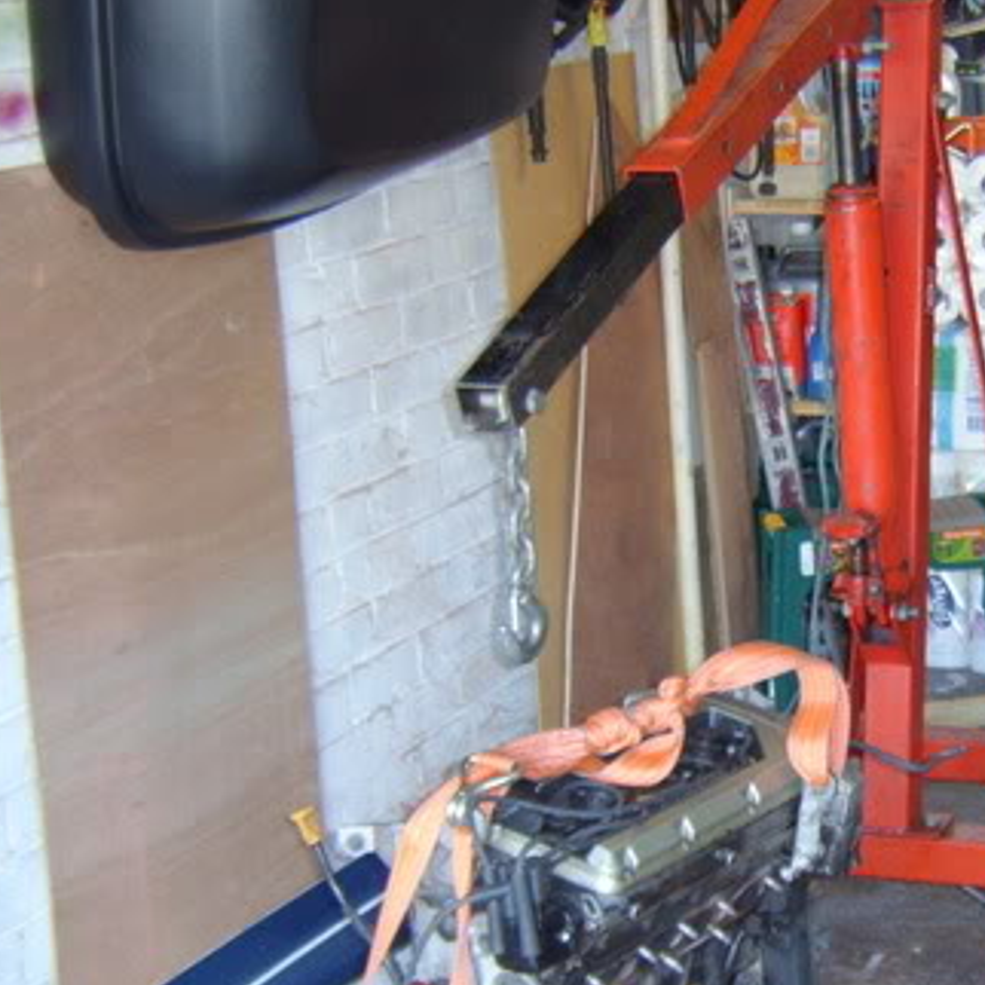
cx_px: 881
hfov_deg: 24.6
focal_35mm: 68
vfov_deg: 25.3
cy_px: 618
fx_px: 2189
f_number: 2.7
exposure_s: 1/30
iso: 141
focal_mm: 8.13
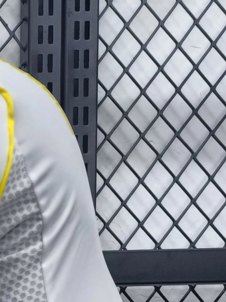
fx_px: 879
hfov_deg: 12.4
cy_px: 466
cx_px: -266
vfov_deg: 17.3
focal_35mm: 101
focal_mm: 6.14
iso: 500
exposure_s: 1/50
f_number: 1.65
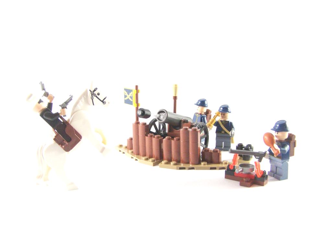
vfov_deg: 37.7
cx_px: 166
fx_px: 364
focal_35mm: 38
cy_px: 124
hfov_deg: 49.0
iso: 400
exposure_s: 1/60
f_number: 4
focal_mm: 6.3
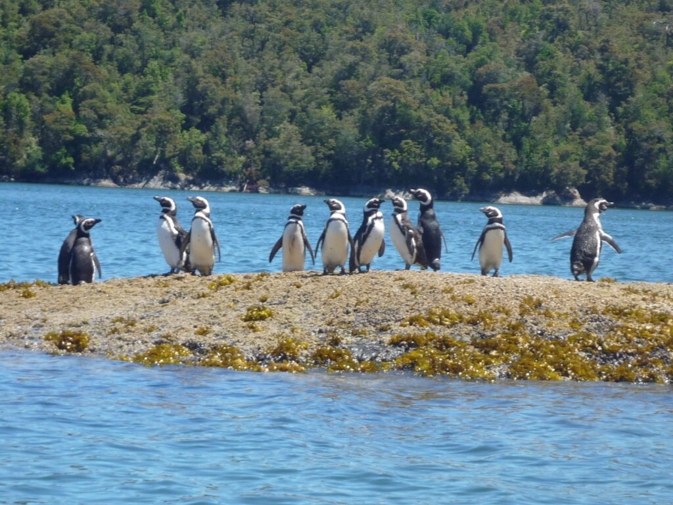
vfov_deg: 8.2
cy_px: 252
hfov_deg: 11.0
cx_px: 336
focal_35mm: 180
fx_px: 3500
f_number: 5.6
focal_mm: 17.6
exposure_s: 1/250
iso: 100
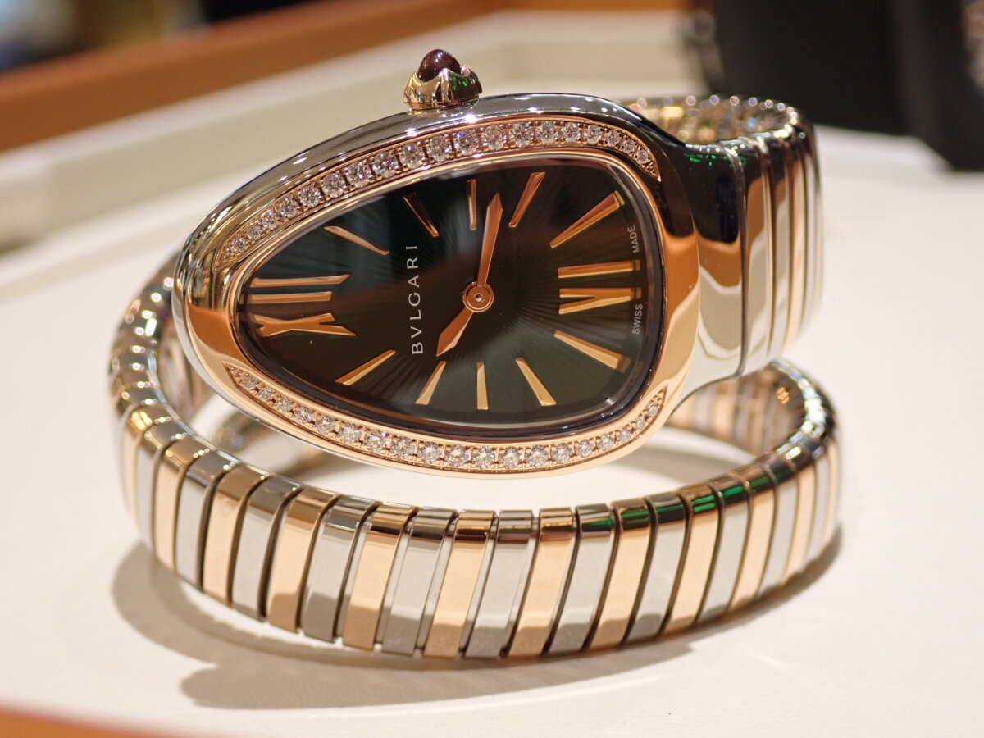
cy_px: 369
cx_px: 492
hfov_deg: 25.3
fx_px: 2189
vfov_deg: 19.1
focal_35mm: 77
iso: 320
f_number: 4.1
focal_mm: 13.65
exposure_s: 1/80
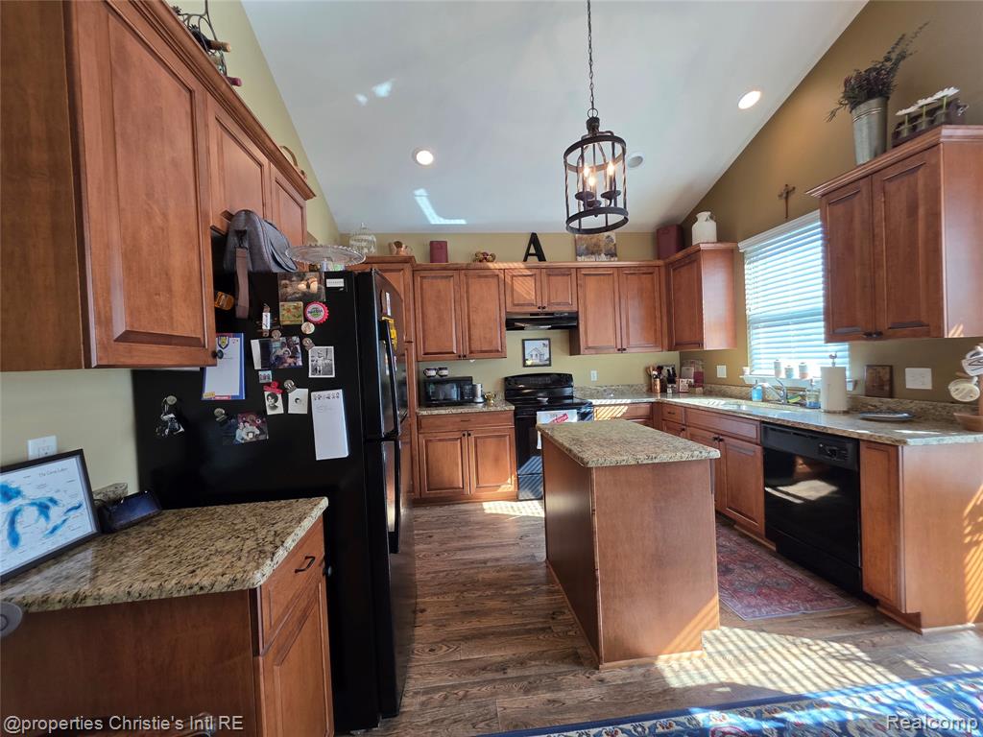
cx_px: 492
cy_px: 368
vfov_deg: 89.9
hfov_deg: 106.2
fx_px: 369
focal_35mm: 13
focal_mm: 2.2
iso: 125
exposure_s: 1/120
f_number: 1.9
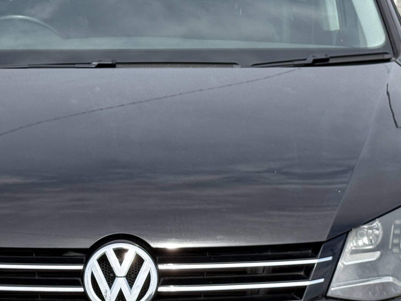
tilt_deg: -9.3
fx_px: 1506
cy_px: 169
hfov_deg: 15.1
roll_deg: -1.1
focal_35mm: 130
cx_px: 125
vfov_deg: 11.4
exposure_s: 1/3378
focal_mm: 6.76
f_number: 1.78
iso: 80
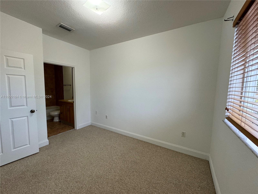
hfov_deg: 102.1
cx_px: 129
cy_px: 97
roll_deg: -1.4
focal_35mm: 14
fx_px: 104
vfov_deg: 85.7
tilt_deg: -6.4
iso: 160
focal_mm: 2.22
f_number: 2.2
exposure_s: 1/120
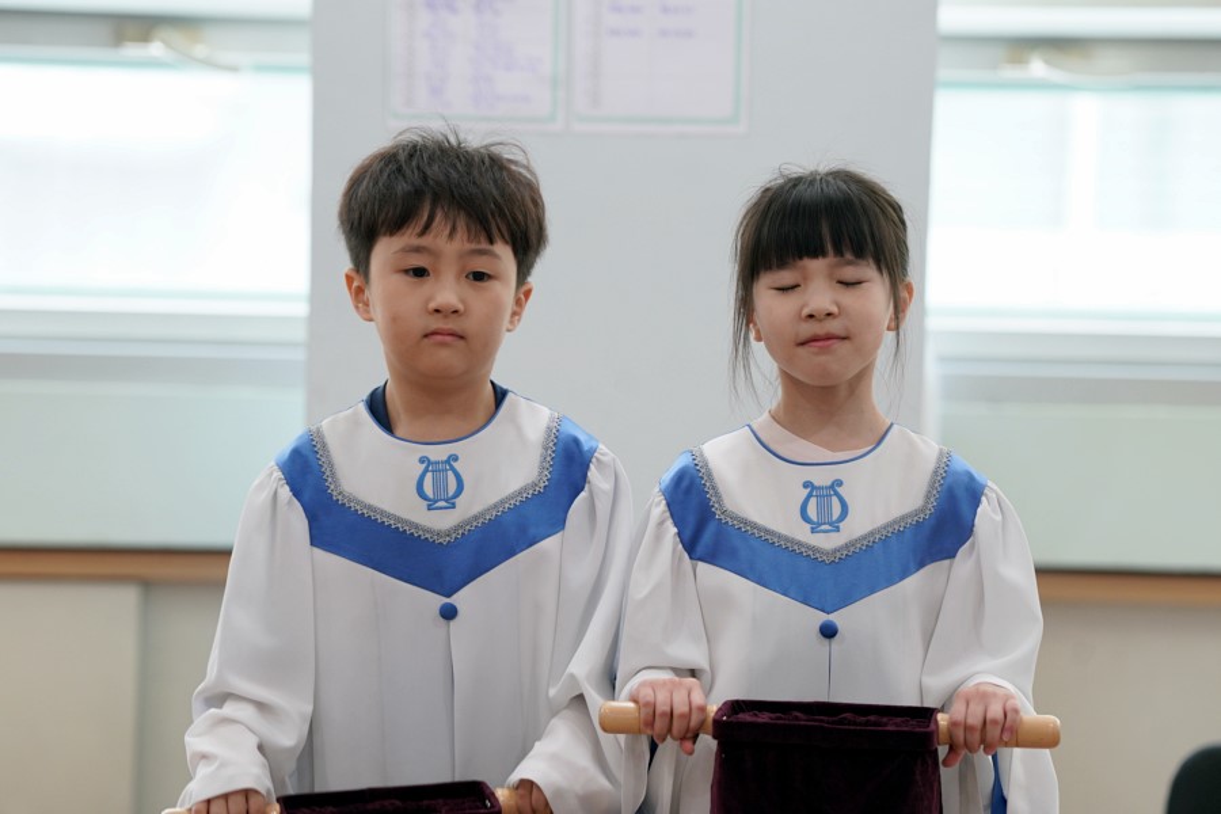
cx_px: 610
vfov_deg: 9.1
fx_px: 5087
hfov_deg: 13.7
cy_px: 407
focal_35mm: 150
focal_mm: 150
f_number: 4
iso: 800
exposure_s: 1/160
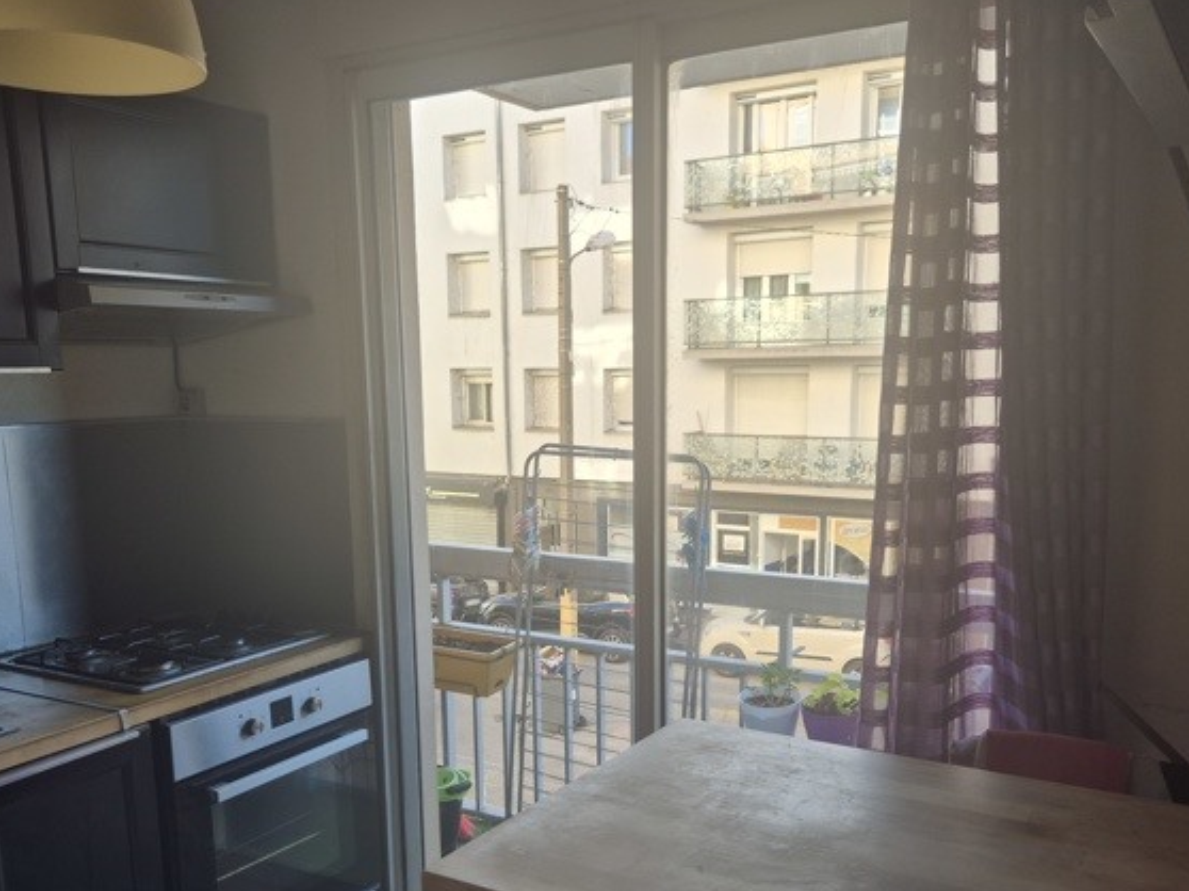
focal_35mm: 33
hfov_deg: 55.3
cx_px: 565
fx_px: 1133
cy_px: 580
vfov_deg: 42.4
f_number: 1.8
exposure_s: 1/180
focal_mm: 5.4
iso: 32
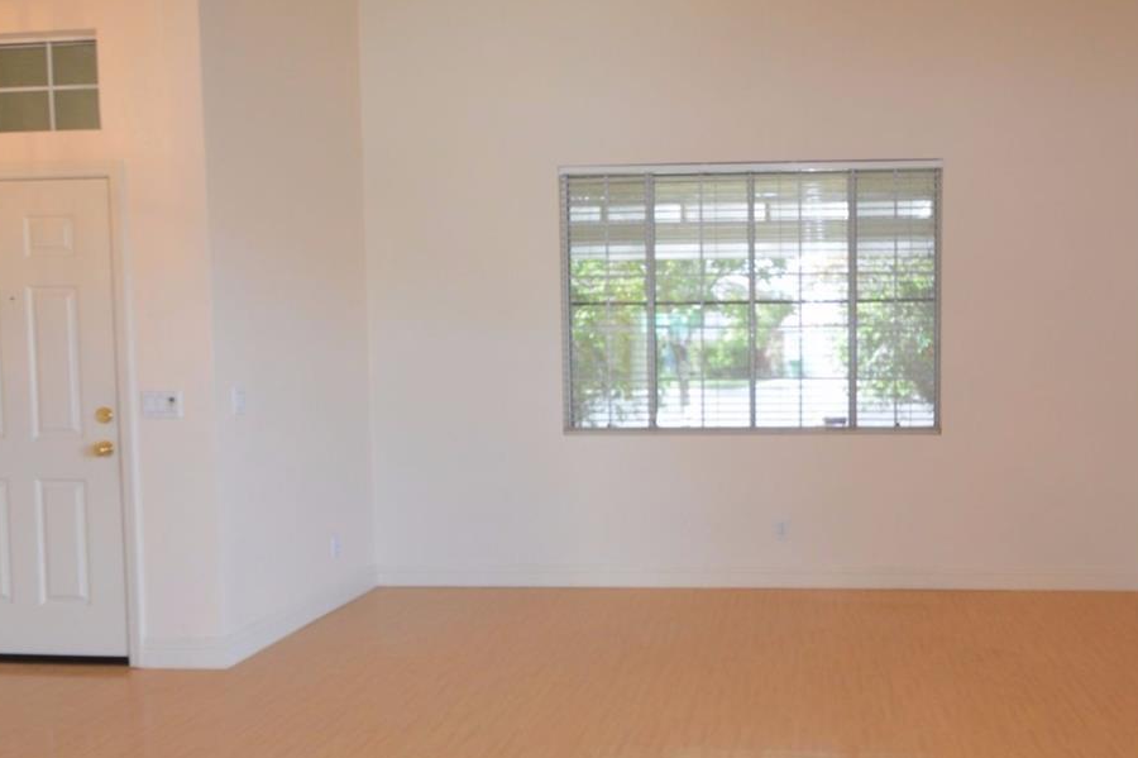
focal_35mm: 25
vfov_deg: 51.2
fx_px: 790
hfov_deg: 69.7
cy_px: 385
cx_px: 749
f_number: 4
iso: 640
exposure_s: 1/60
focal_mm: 10
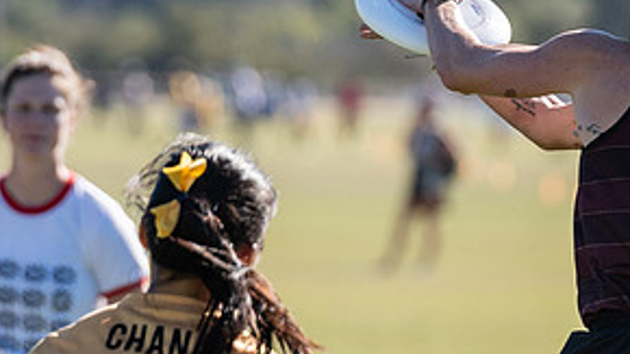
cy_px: 161
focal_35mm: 1055
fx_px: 17621
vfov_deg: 1.2
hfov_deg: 2.0
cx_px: 697
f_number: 4
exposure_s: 1/2500
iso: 200
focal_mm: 200
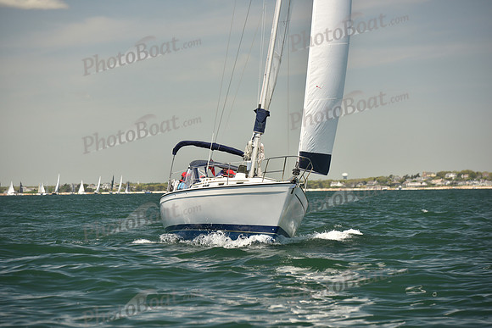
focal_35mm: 170
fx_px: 2324
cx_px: 246
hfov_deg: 12.1
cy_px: 164
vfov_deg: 8.1
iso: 250
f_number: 5
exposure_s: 1/800
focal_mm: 170
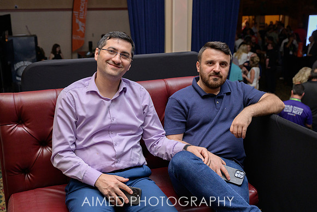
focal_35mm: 41
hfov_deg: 47.3
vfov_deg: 32.5
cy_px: 101
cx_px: 160
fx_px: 362
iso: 2000
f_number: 4
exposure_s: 1/200
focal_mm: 39
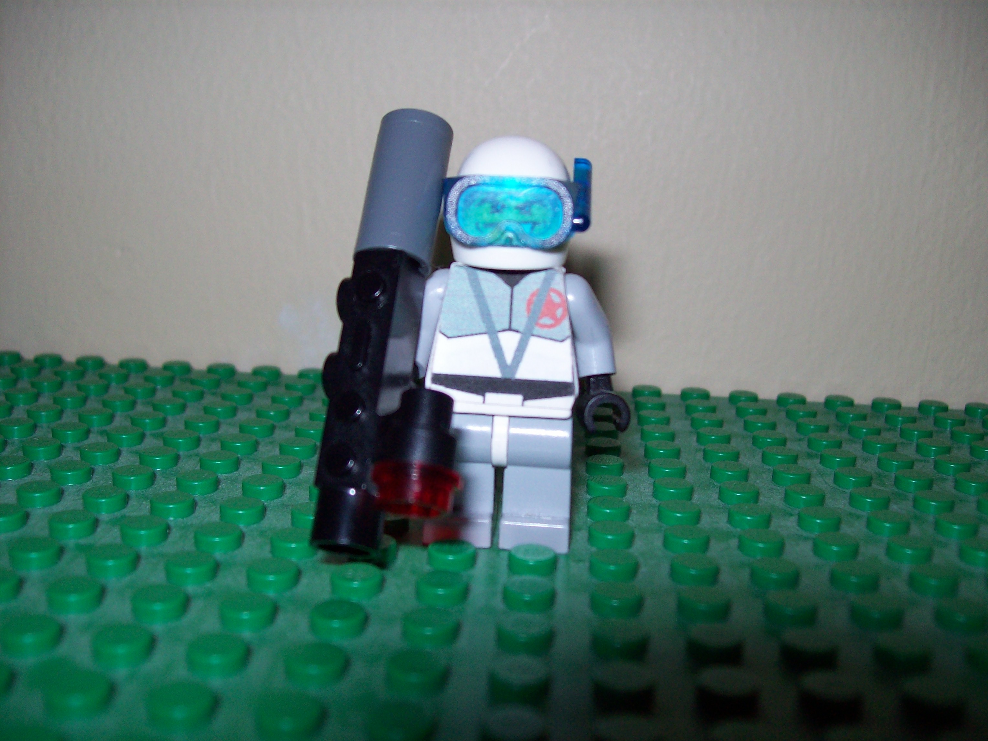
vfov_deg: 39.7
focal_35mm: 36
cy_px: 370
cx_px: 494
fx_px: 1028
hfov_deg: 51.4
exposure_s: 1/64
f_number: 2.7
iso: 80
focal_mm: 6
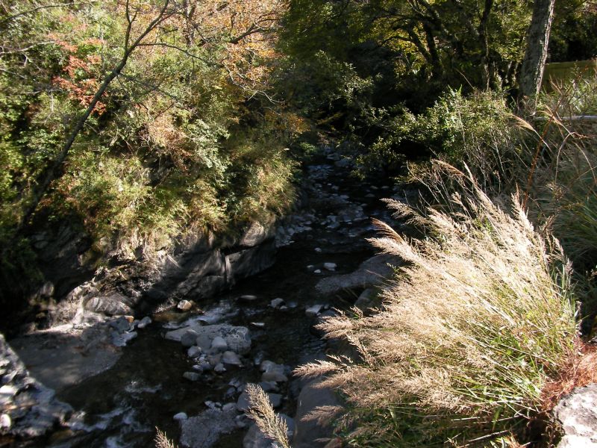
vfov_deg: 35.1
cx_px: 298
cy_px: 224
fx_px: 707
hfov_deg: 45.8
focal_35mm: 41
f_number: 3.5
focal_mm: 6.3
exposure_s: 1/152
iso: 50
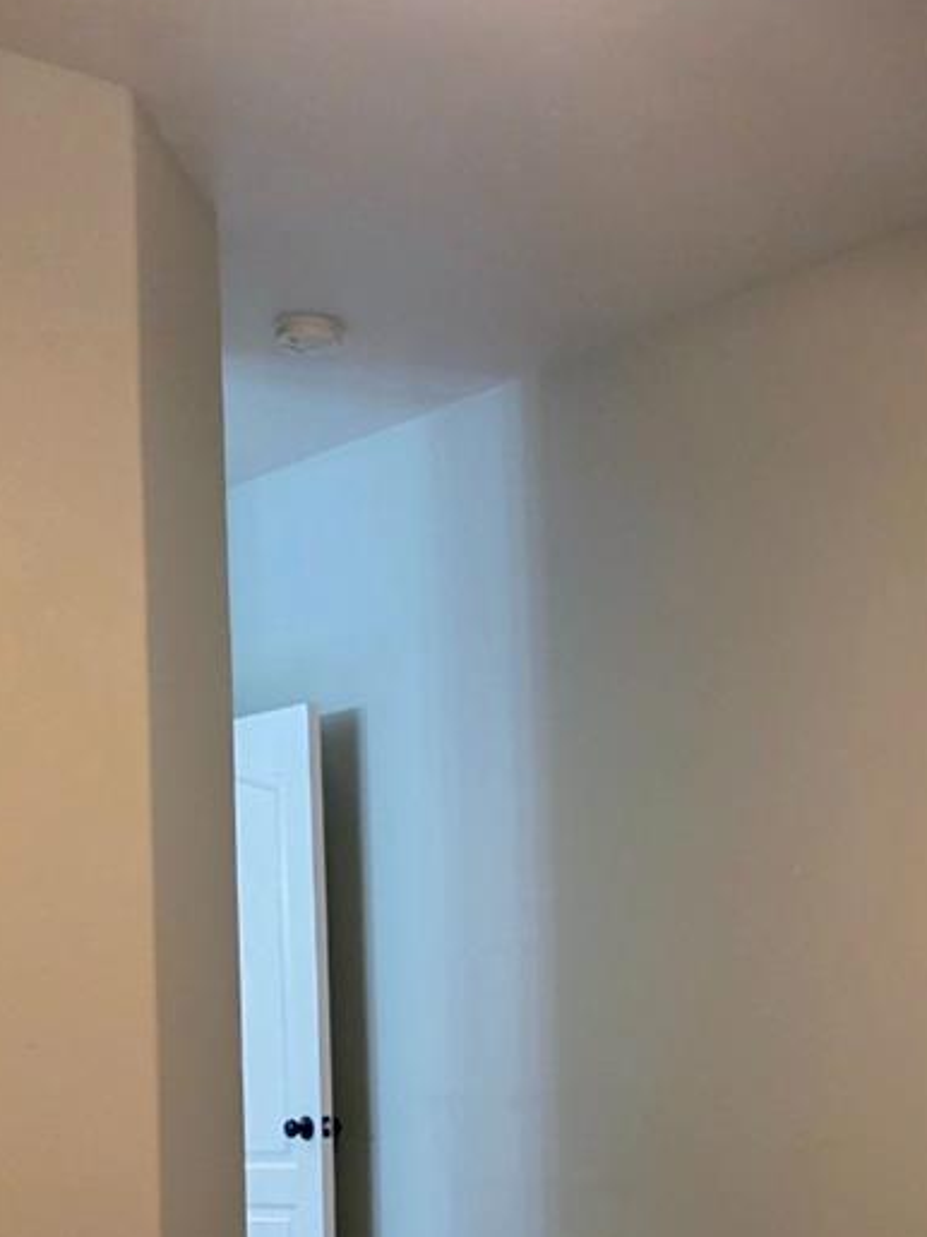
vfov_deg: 27.9
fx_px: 2393
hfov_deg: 21.5
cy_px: 1110
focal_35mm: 67
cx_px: 796
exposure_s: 1/120
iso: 1250
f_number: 1.7
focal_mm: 6.25
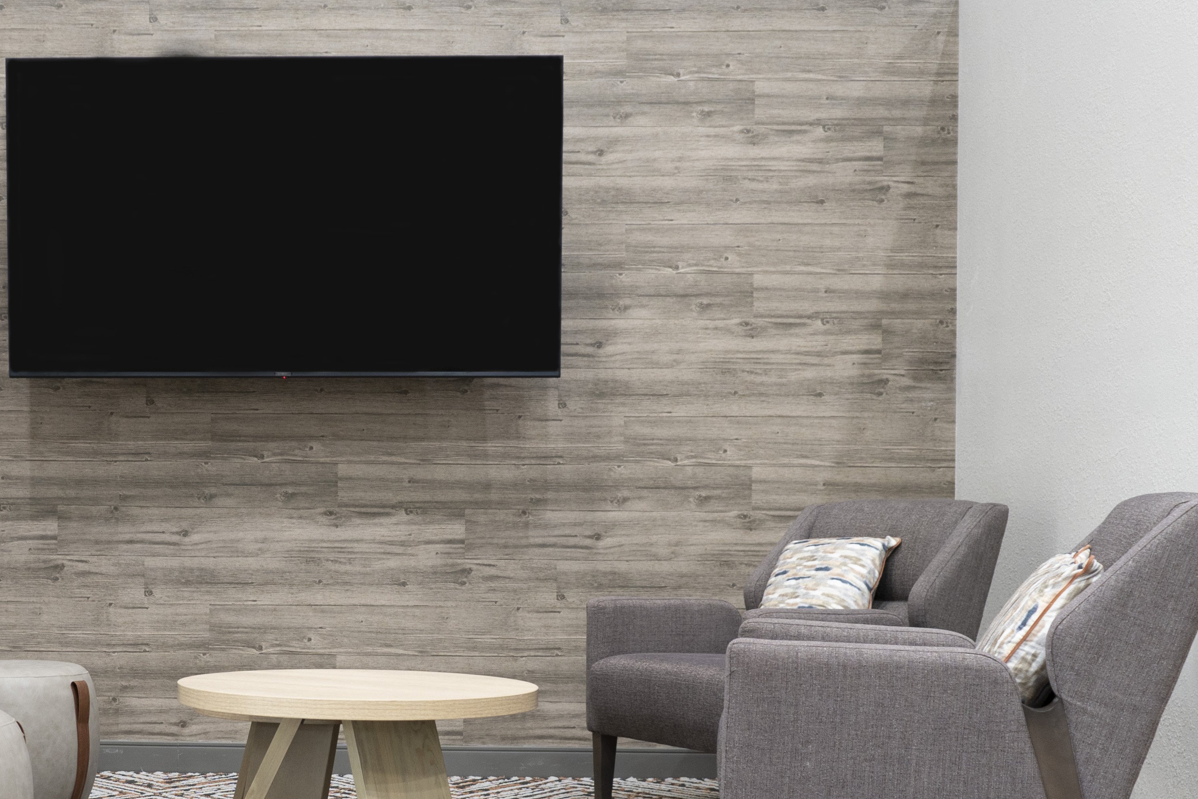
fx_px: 1830
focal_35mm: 55
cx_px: 300
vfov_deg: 24.5
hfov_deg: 35.4
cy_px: 532
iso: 800
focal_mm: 28
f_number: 3.5
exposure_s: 1/25
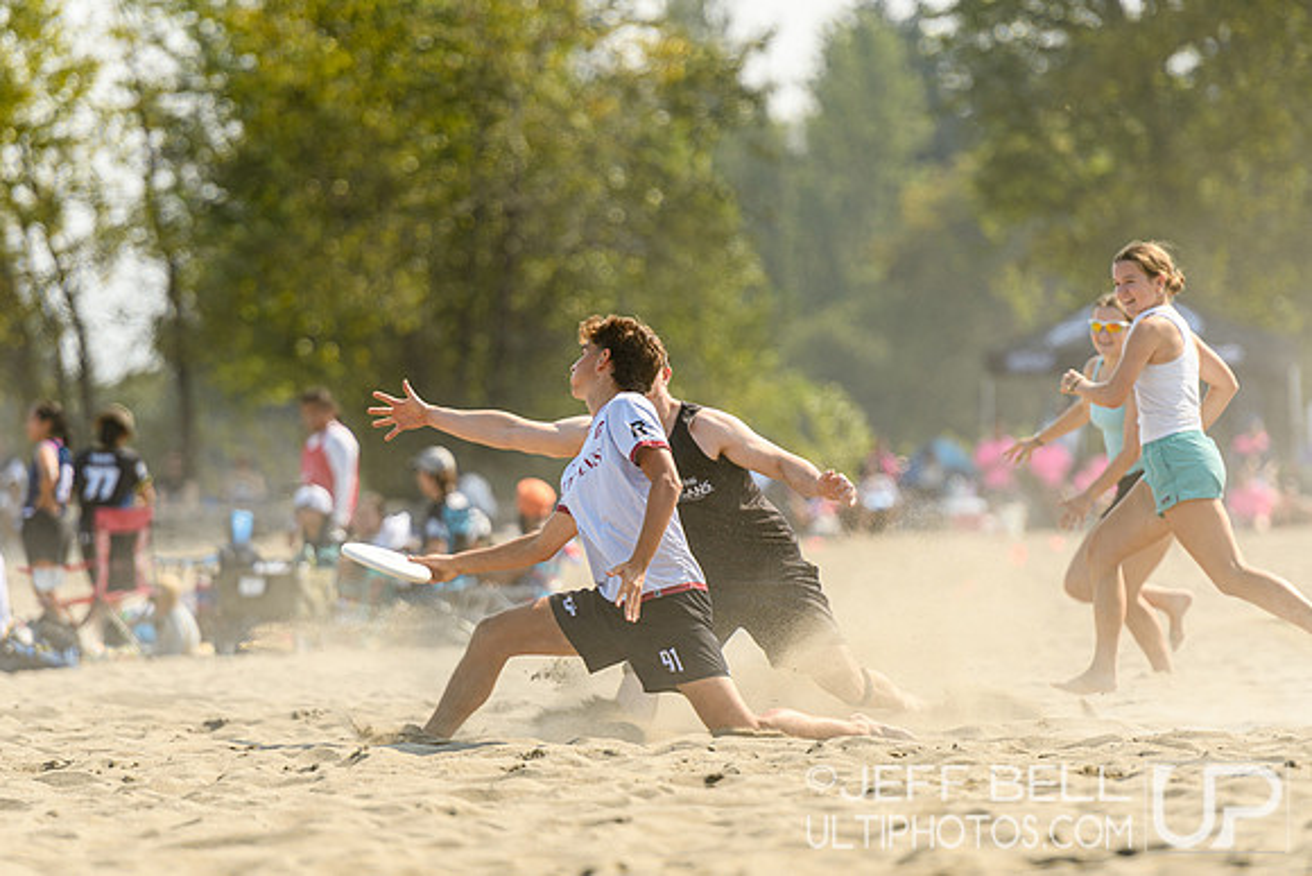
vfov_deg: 4.6
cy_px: 438
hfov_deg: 6.9
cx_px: 656
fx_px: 10935
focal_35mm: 300
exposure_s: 1/1250
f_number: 3.2
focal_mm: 200
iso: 100
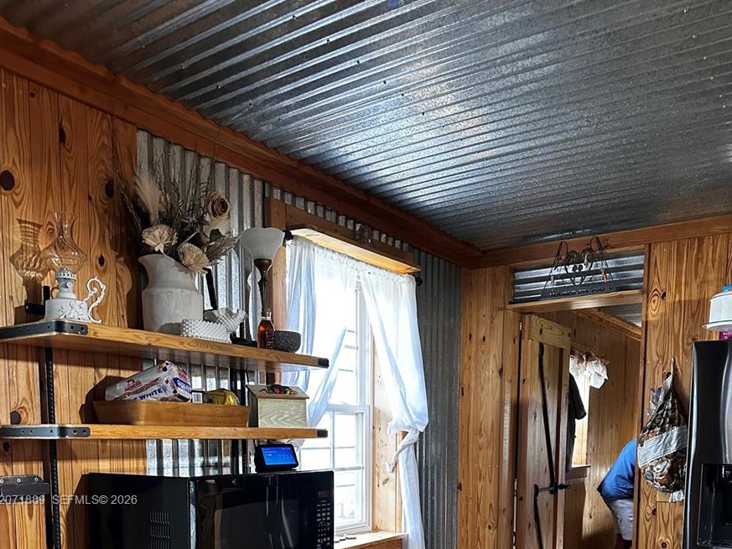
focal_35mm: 33
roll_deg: -1.2
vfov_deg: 39.6
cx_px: 360
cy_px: 501
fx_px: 698
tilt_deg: -5.5
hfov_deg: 55.3
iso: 640
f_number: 1.78
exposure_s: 1/60
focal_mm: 6.86
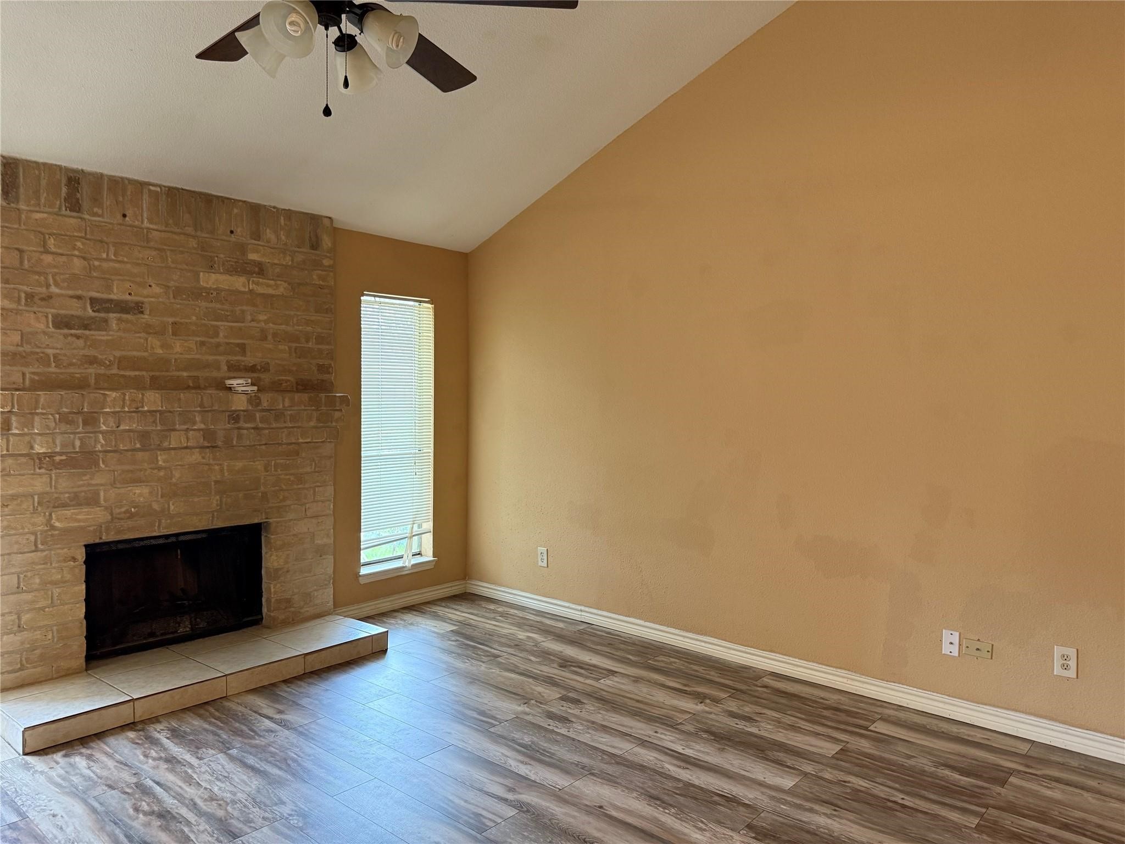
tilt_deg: -2.1
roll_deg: +0.4
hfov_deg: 71.6
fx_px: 780
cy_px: 422
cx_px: 562
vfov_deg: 56.8
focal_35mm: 24
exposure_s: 1/60
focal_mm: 6.76
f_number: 1.78
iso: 400
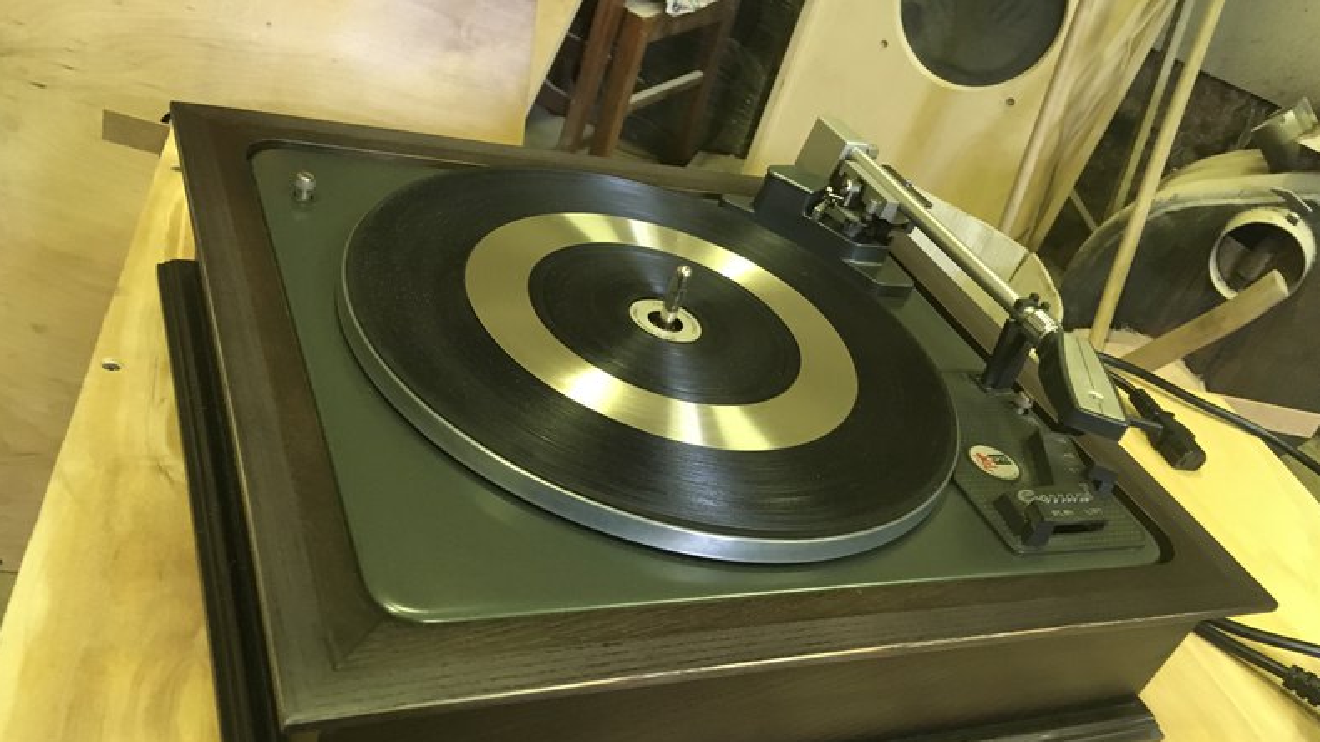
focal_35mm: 32
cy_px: 419
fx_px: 1120
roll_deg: -21.6
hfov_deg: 61.0
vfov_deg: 36.6
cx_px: 663
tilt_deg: -32.5
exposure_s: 1/17
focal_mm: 4.15
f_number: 2.2
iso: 250
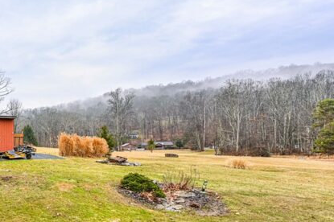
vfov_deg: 47.6
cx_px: 38
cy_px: 134
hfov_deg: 58.4
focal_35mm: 27
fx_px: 250
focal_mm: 14
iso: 100
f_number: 6.3
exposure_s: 1/60
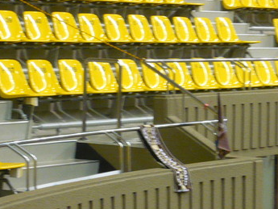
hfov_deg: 13.6
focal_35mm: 145
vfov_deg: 10.2
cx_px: 116
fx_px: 1165
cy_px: 118
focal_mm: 12.3
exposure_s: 1/25
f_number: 4.1
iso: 400
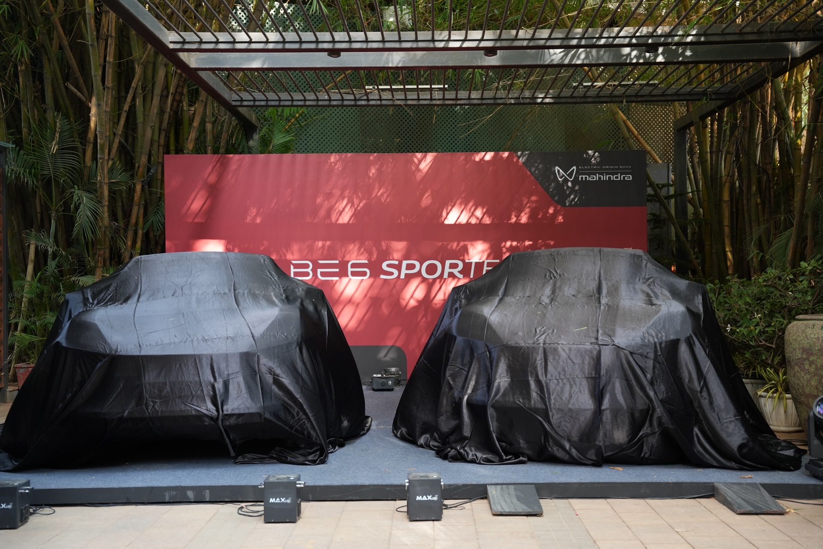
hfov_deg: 46.0
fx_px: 969
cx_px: 412
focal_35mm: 42
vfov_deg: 31.6
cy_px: 274
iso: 400
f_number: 2.8
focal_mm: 42.4
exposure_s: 1/125
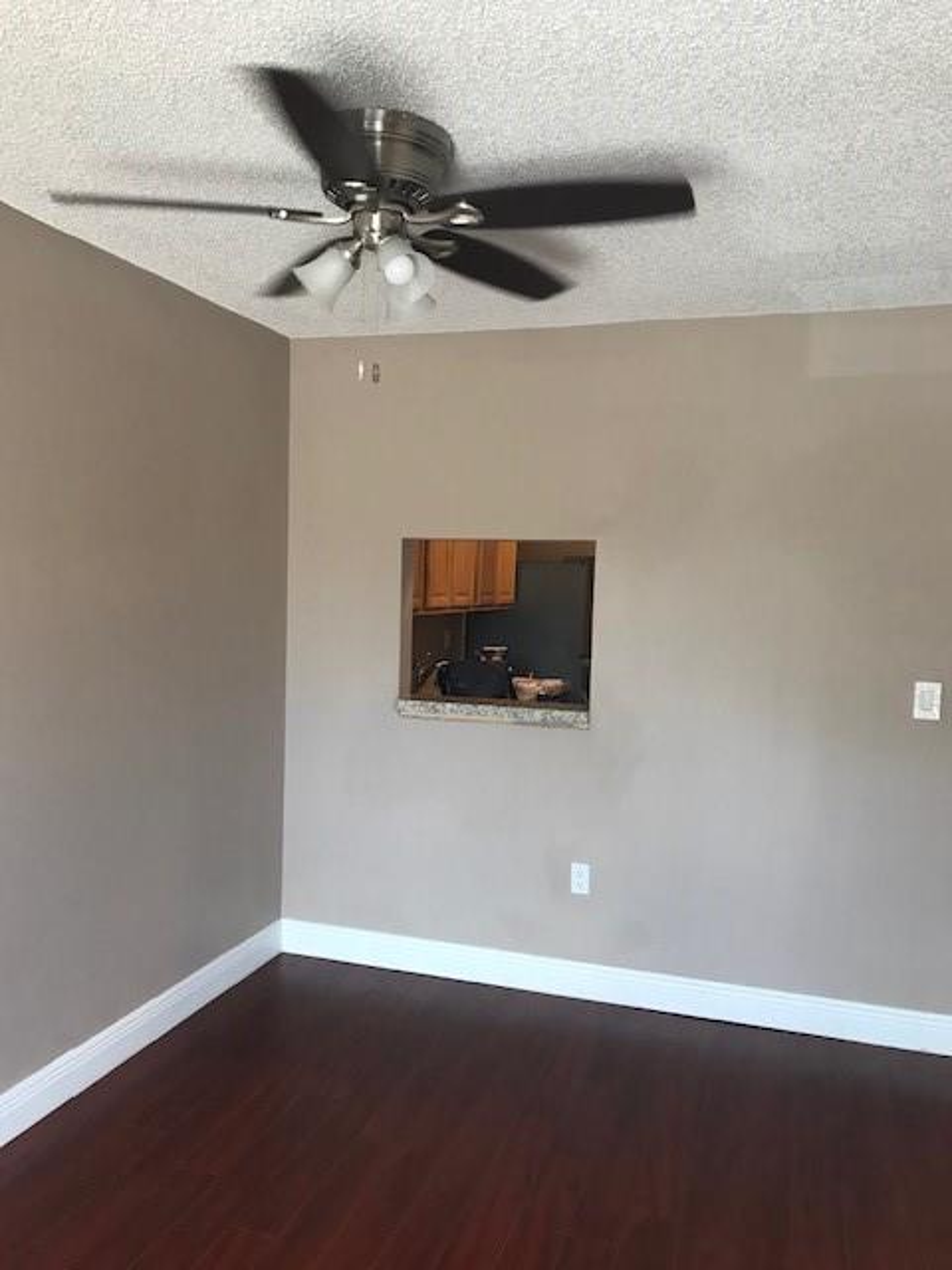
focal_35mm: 28
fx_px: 1027
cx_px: 476
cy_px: 635
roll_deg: -1.7
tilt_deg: -3.2
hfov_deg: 49.7
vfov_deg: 63.4
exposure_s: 1/40
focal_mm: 3.99
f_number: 1.8
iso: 25
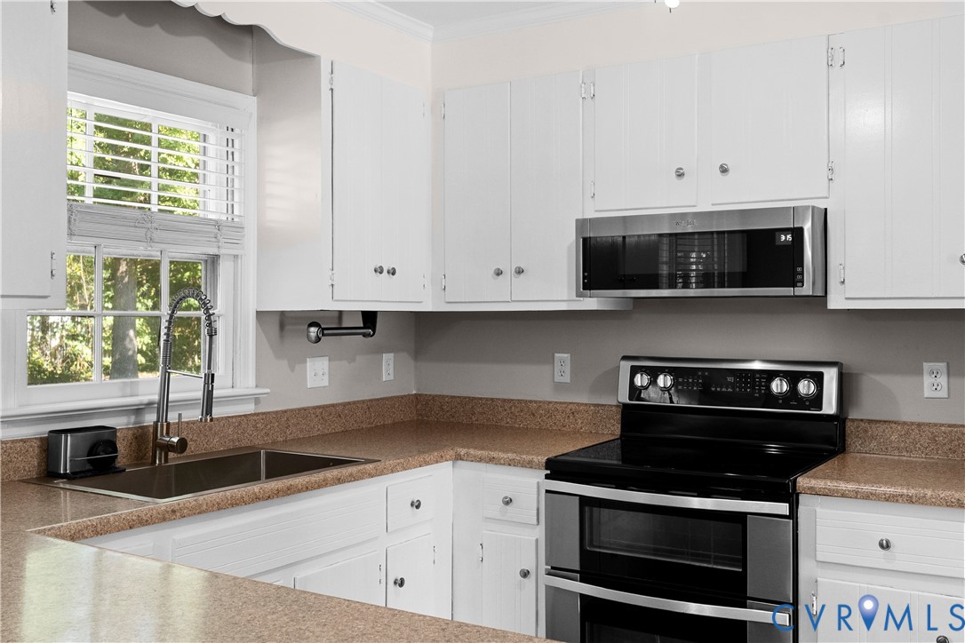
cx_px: 482
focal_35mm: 36
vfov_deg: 36.9
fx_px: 965
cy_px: 322
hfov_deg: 53.1
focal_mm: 24
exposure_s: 1/10
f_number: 9
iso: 1600
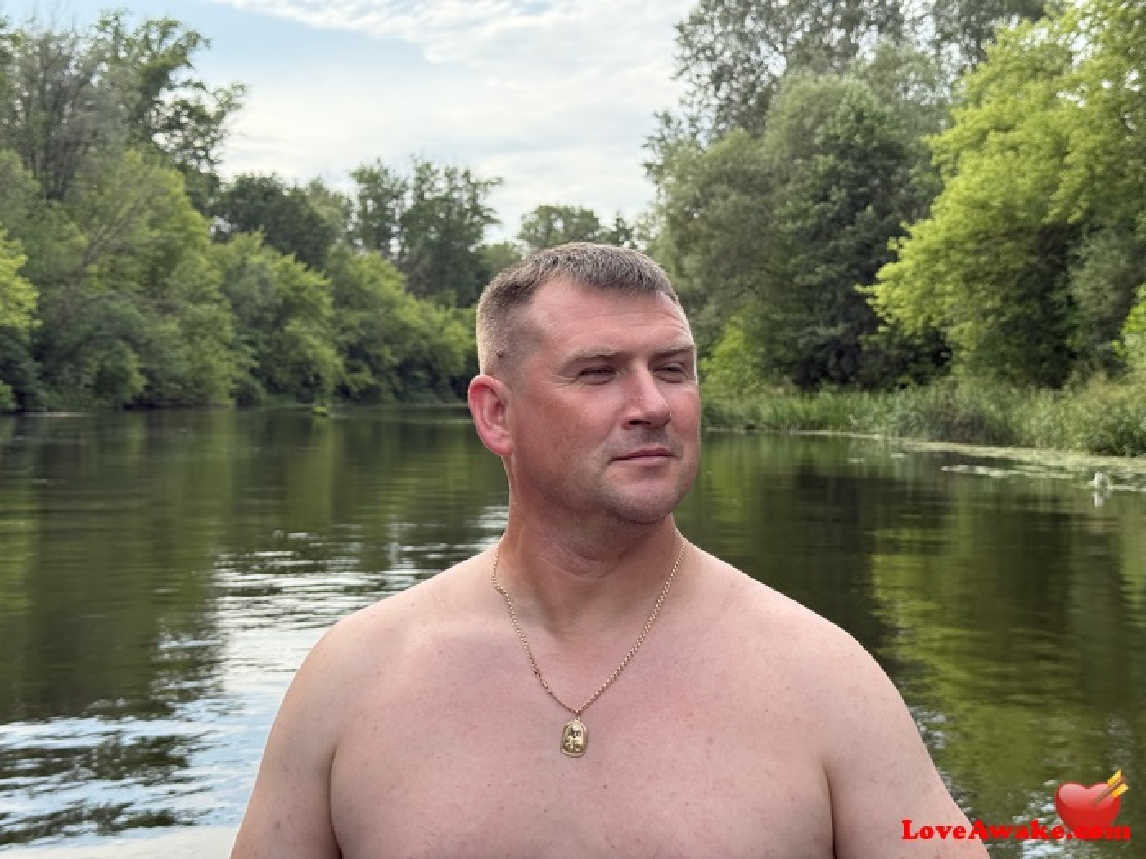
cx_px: 573
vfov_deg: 30.3
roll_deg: -0.6
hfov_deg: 39.7
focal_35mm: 48
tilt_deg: -0.6
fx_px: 1589
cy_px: 430
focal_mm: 6.76
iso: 80
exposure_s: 1/1429
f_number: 1.78
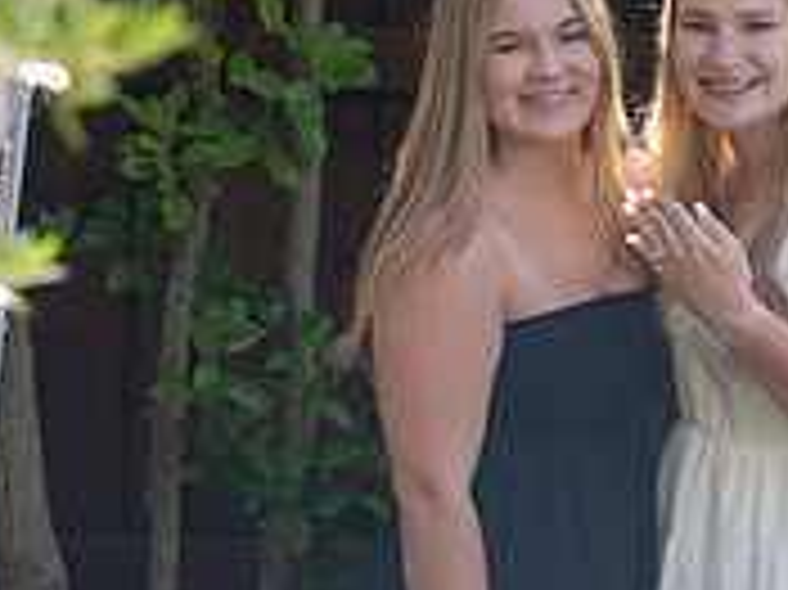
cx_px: 624
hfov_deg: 7.3
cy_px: 520
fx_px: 6165
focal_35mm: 271
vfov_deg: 5.5
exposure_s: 1/500
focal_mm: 70
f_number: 3.5
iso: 100
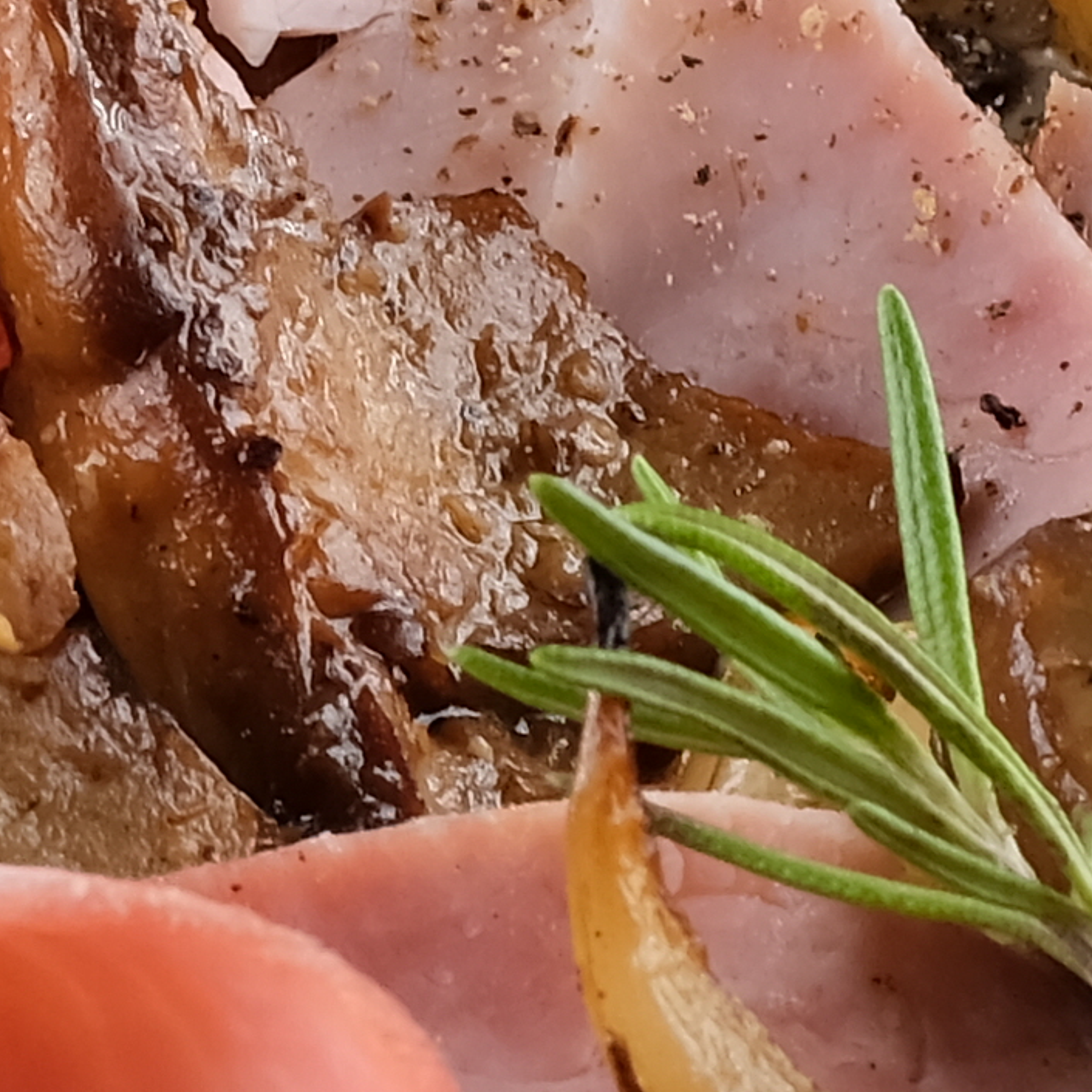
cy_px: 643
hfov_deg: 2.6
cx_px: -597
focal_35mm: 676
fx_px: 24127
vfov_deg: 2.6
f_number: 10
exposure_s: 1/30
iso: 200
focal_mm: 60
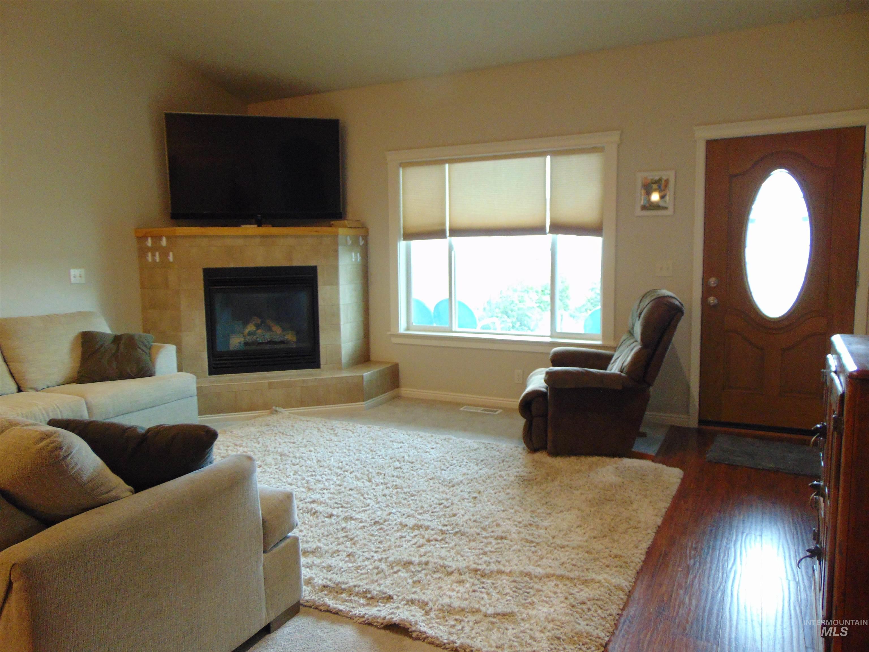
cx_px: 434
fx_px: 628
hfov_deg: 69.4
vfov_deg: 54.9
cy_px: 326
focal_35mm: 25
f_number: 3
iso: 250
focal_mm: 4.5
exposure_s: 1/30
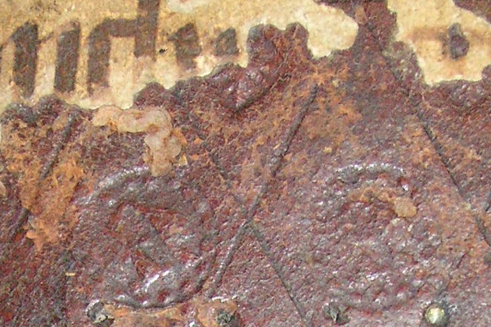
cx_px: 238
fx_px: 1868
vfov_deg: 9.2
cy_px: 708
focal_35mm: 137
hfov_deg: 15.0
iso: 160
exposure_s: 1/45
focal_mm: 6.1
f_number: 6.7
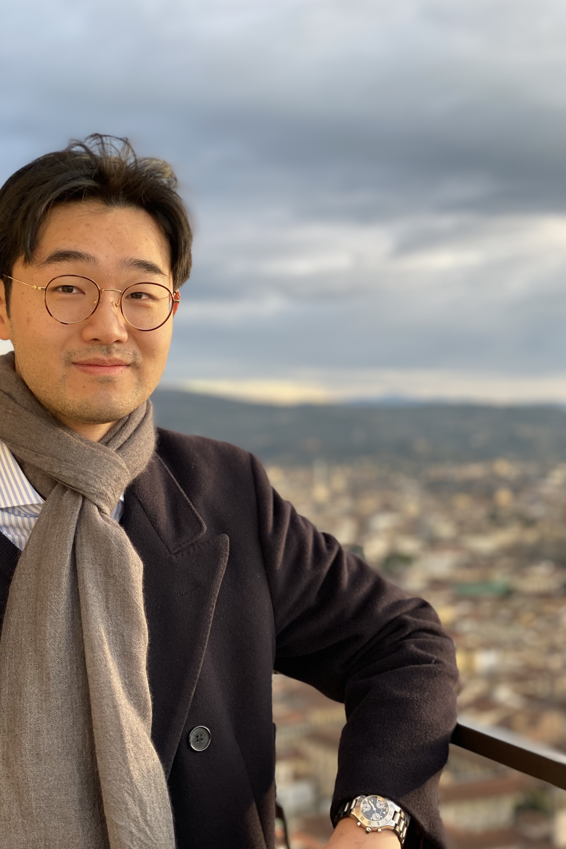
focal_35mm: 55
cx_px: 258
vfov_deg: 36.2
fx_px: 1297
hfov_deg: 24.6
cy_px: 427
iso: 32
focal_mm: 6
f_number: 2
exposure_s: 1/122
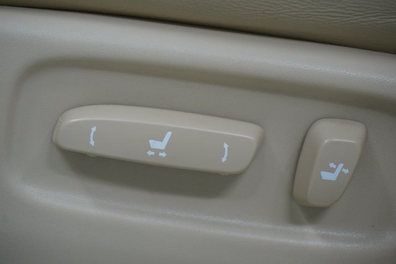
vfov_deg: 19.5
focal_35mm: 70
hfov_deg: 28.8
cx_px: 198
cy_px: 132
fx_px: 770
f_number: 5.6
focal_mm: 47
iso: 320
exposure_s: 1/80
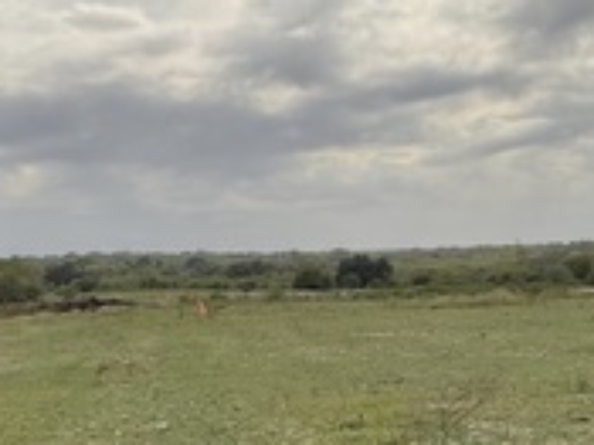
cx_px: 275
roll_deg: +1.5
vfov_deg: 13.7
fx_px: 1818
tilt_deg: -6.8
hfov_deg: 18.6
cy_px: 455
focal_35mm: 106
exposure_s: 1/1786
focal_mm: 3
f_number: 1.8
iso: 16
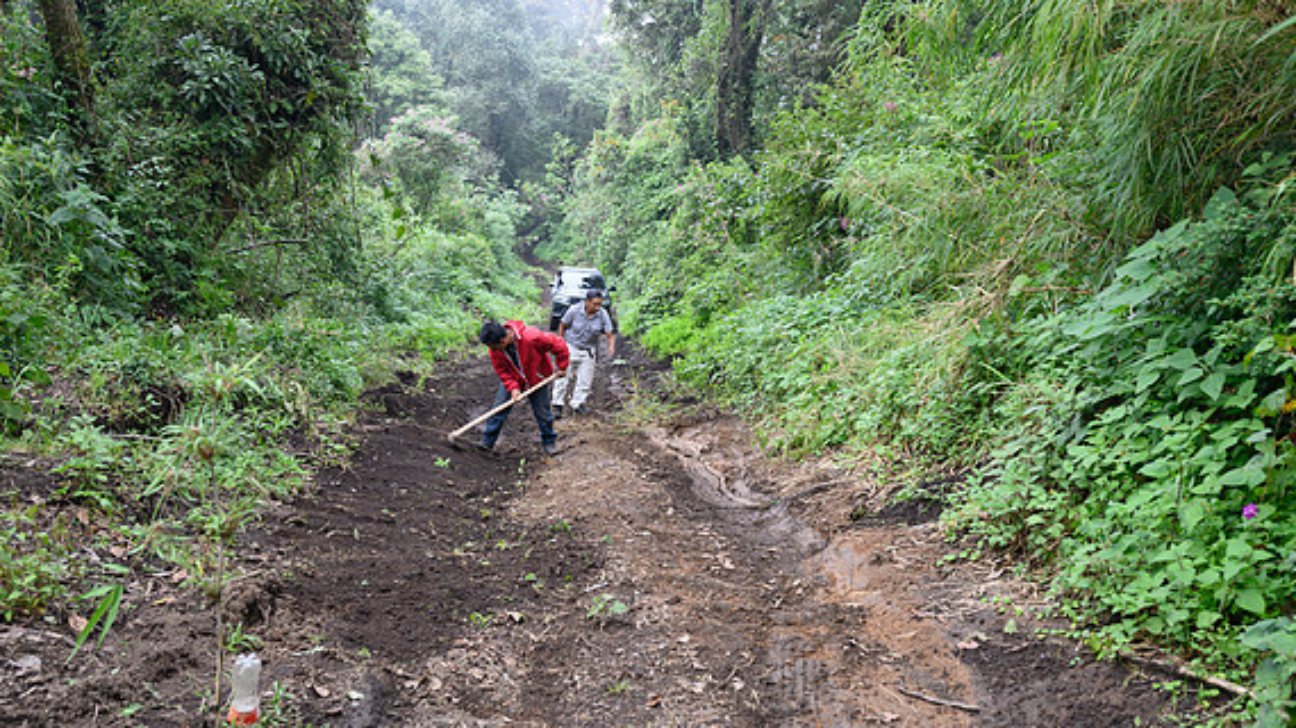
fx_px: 1099
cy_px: 386
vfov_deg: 36.6
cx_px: 639
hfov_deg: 61.0
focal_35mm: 32
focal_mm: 30
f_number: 4
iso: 320
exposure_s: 1/125
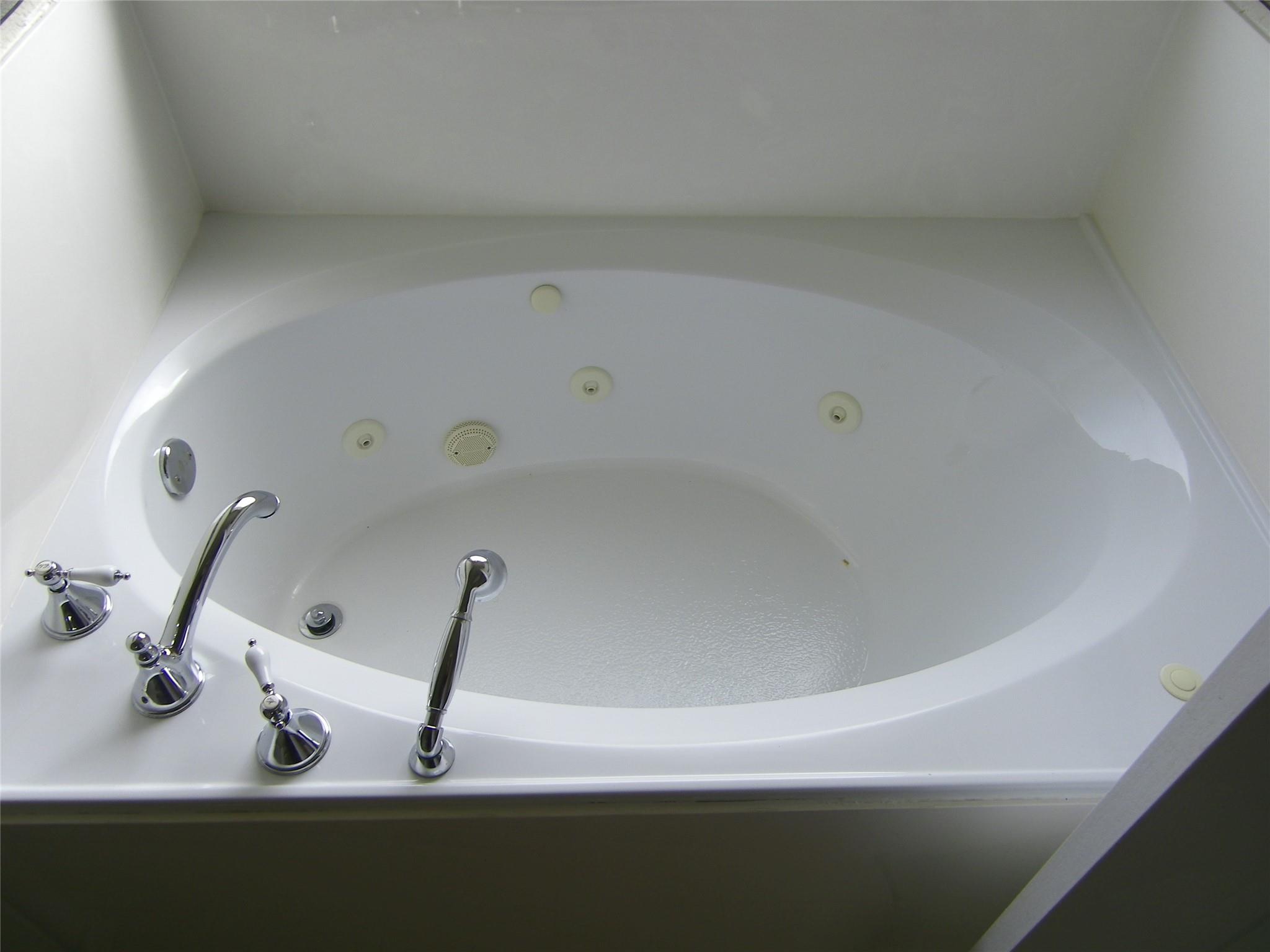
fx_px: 1027
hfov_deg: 63.4
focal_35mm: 28
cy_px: 476
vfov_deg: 49.7
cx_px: 635
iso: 64
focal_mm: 4.9
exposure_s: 1/160
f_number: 2.6
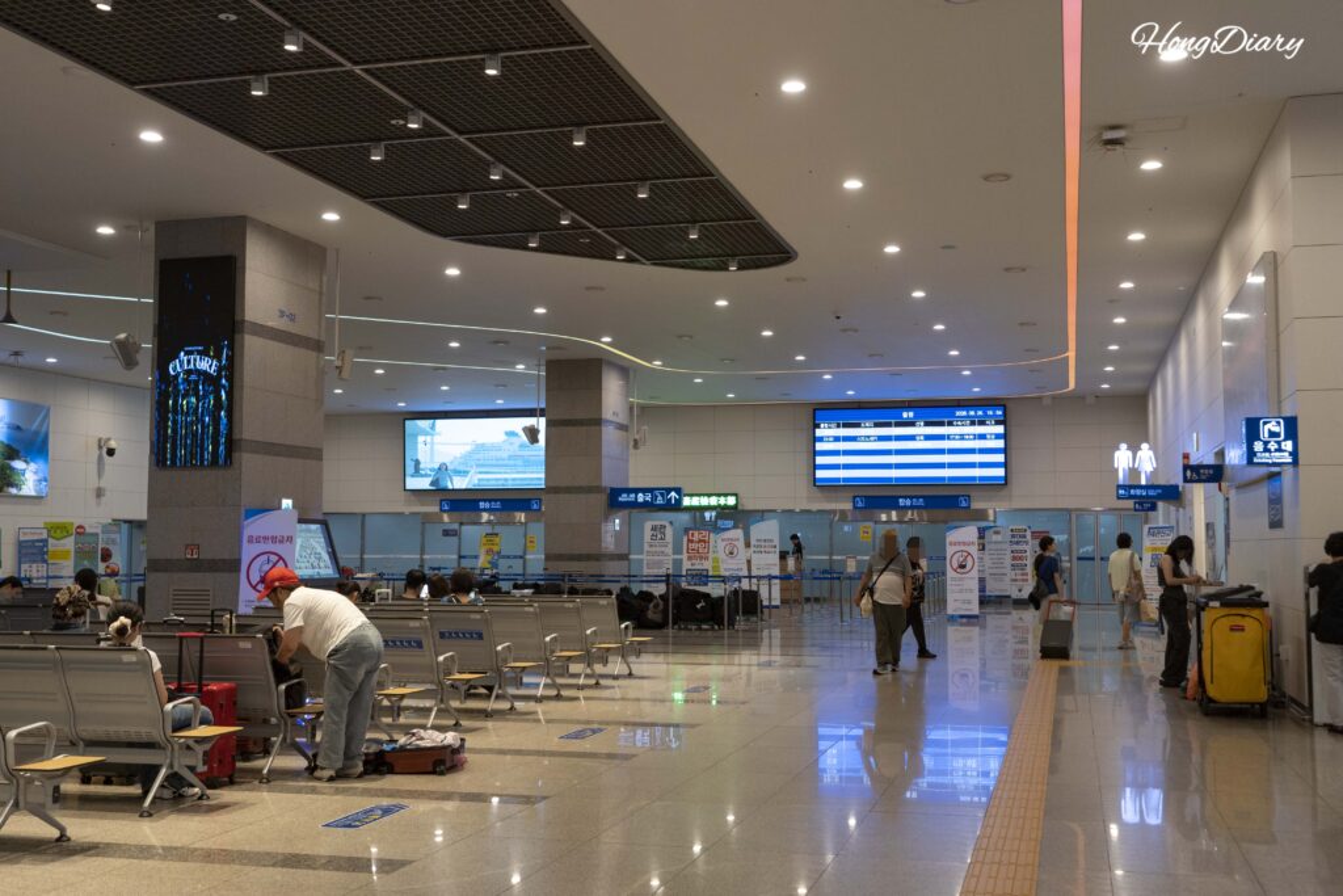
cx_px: 672
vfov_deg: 35.1
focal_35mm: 38
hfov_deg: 50.7
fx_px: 1418
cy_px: 448
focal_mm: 38
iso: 2000
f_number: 5
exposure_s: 1/160
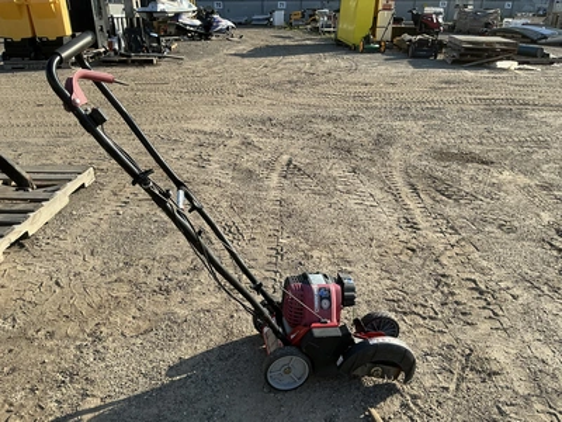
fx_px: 455
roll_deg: -0.1
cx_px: 281
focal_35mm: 28
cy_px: 211
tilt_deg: -24.2
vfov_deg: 49.7
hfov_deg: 63.4
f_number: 1.8
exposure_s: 1/997
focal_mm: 3
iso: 25
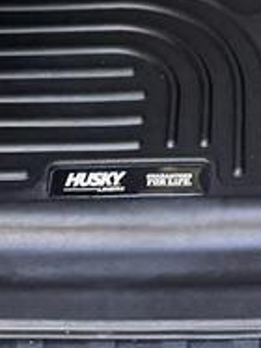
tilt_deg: -21.9
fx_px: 1238
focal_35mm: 123
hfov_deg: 11.8
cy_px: -422
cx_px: 298
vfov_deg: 13.1
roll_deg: -1.3
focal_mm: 6.76
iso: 200
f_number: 1.78
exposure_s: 1/195
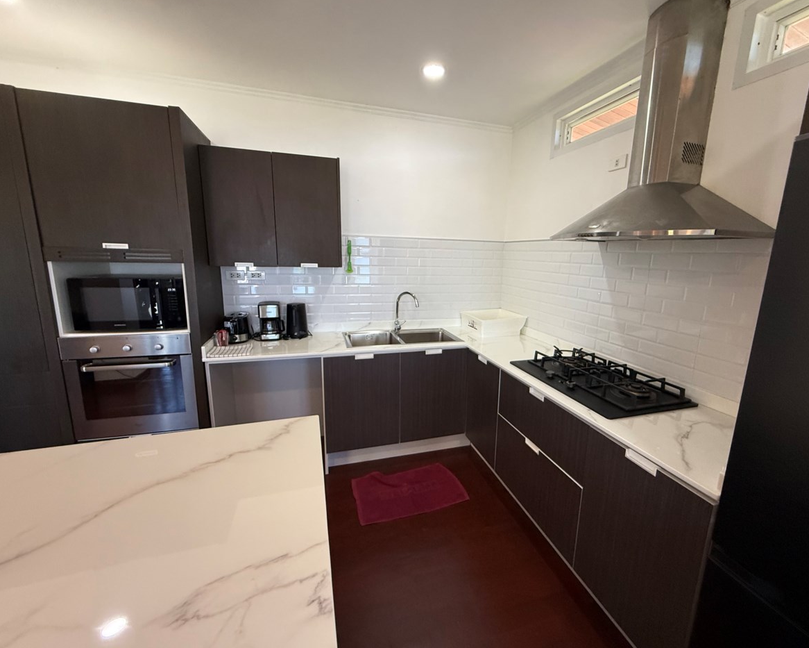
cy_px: 326
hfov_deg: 96.7
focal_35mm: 15
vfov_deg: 84.0
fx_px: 359
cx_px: 431
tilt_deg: -11.7
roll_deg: -2.3
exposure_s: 1/99
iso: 320
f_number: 2.2
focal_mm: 2.22
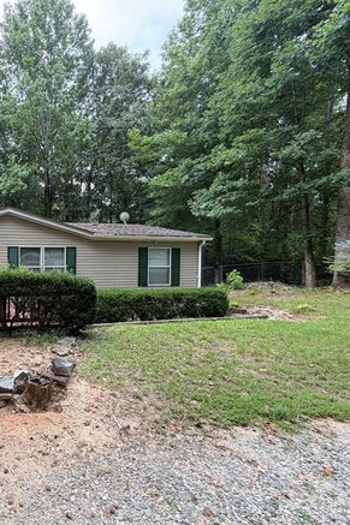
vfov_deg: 84.0
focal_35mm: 20
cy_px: 261
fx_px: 292
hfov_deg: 51.4
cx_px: 11
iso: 40
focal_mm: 2.22
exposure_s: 1/152
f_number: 2.2
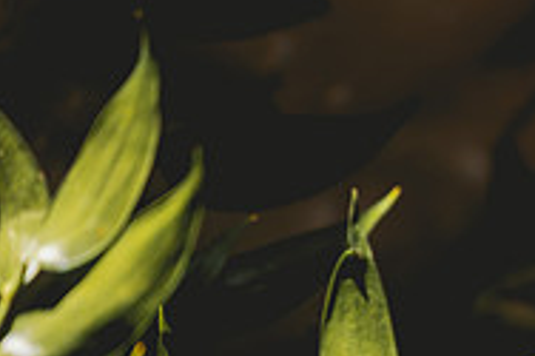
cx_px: 820
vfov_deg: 6.3
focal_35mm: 216
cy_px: 459
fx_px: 3207
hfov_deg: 9.3
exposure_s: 1/800
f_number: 2.8
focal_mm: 70
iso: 50
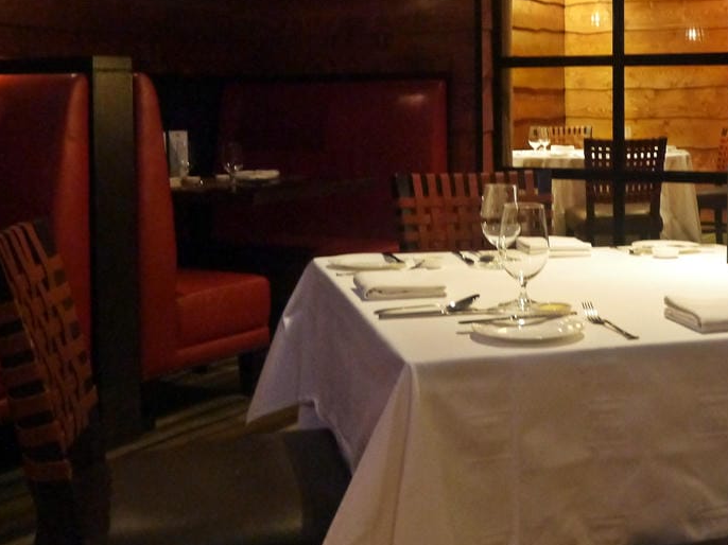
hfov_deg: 37.3
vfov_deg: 29.3
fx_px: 1030
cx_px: 600
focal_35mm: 49
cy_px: 147
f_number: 3.5
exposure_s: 1/20
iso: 1600
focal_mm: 14
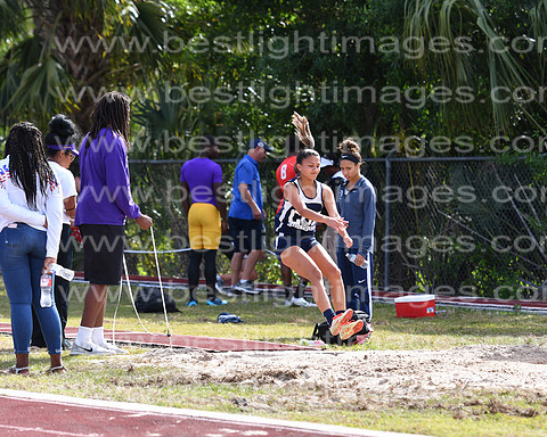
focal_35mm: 221
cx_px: 317
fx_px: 3578
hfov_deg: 8.7
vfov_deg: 7.0
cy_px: 219
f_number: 4
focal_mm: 130
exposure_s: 1/800
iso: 100
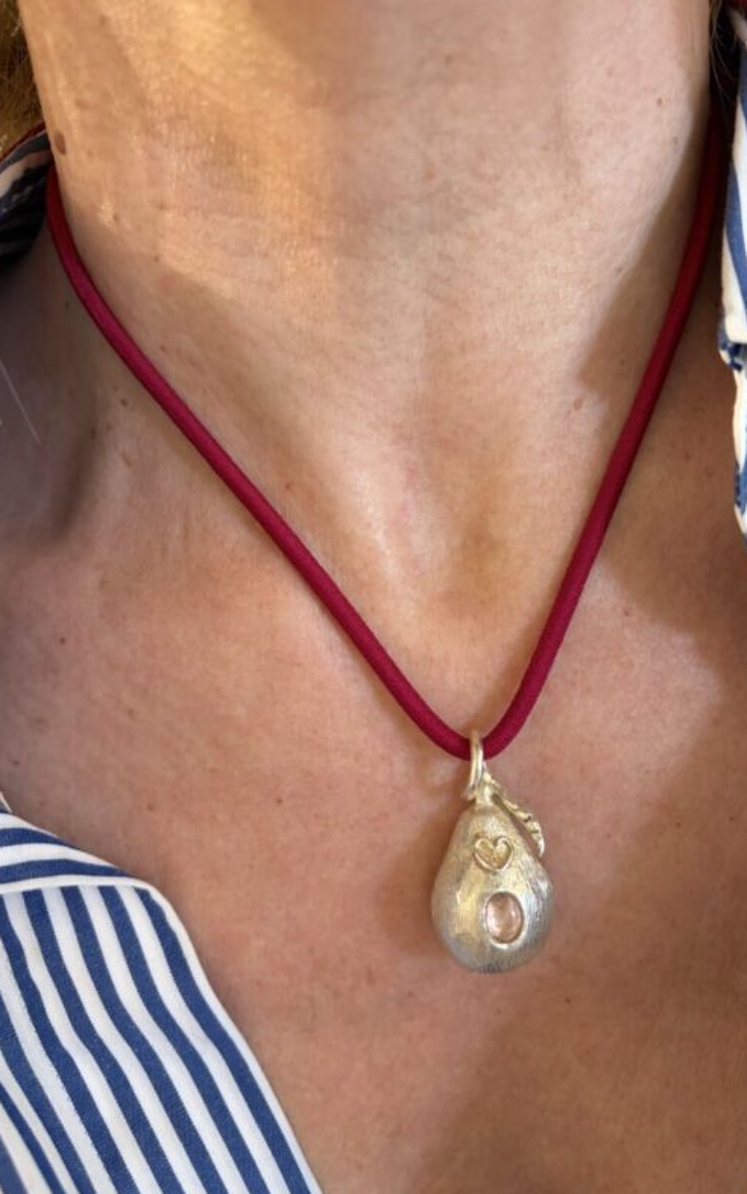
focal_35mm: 28
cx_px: 436
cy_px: 592
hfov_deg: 44.4
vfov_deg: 66.5
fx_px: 912
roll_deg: +4.9
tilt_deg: -12.8
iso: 250
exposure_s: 1/50
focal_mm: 5.96
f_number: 1.6
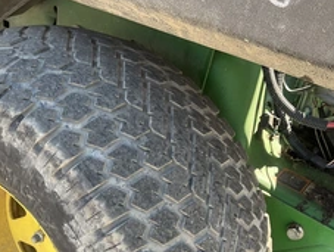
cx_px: 138
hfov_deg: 37.3
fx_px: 493
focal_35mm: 51
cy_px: 203
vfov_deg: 28.0
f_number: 1.8
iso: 32
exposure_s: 1/172
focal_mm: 3
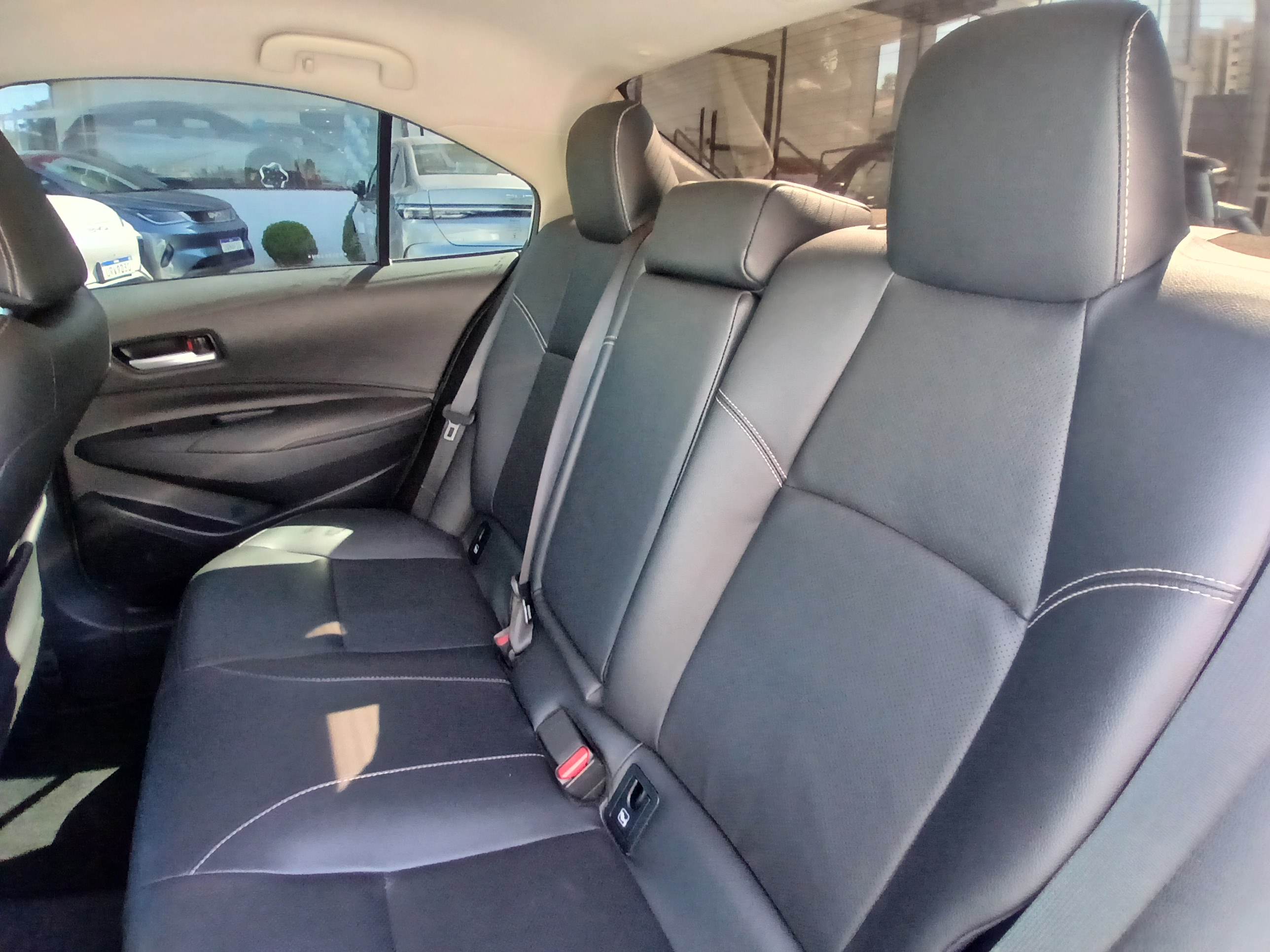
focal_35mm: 17
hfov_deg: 91.0
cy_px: 476
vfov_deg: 74.7
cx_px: 635
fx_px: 624
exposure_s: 1/33.3
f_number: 2.2
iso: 320
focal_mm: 1.4
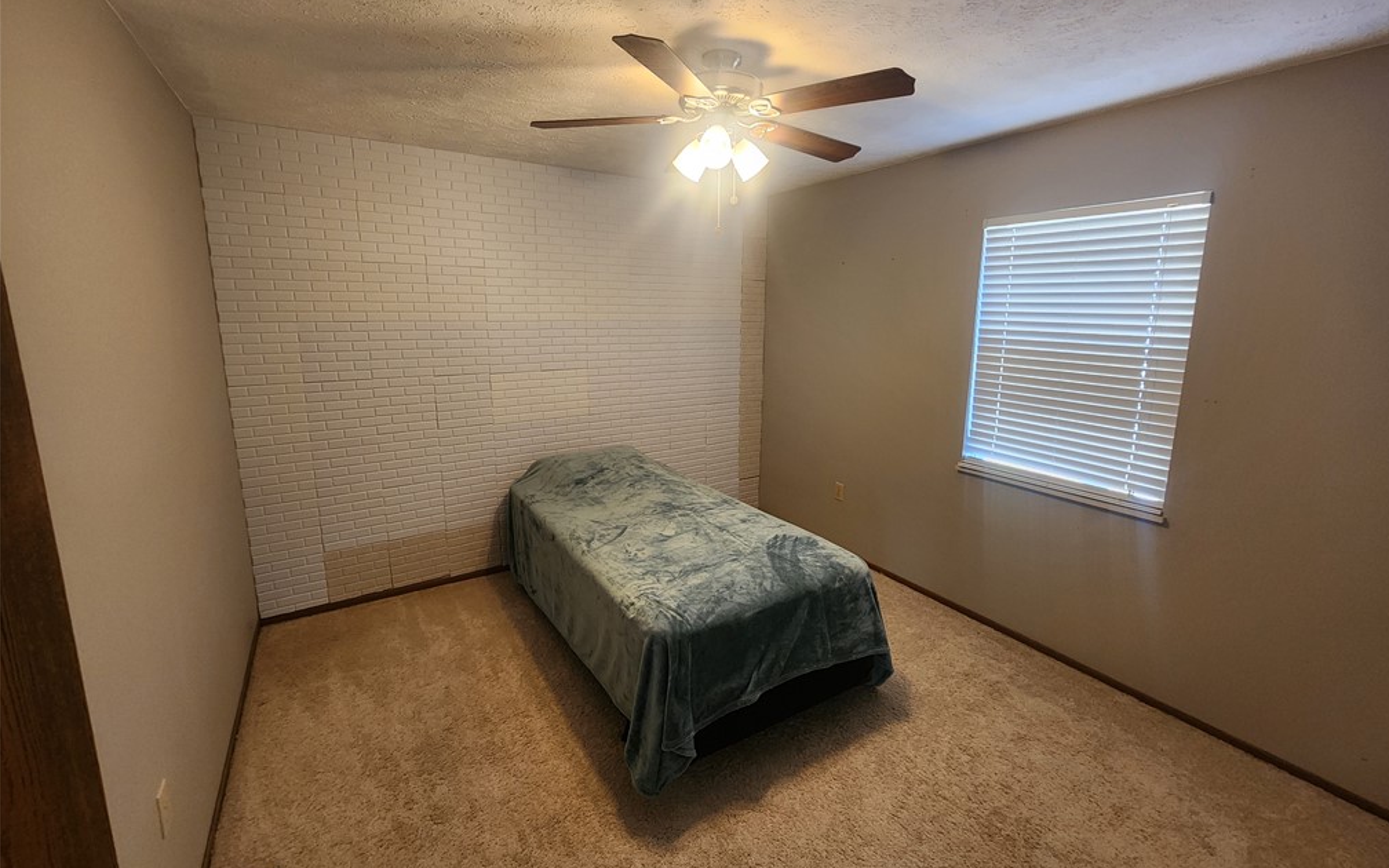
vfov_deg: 78.6
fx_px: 530
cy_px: 419
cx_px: 704
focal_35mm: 14
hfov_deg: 105.3
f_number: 2.2
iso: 320
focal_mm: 2.2
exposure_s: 1/30
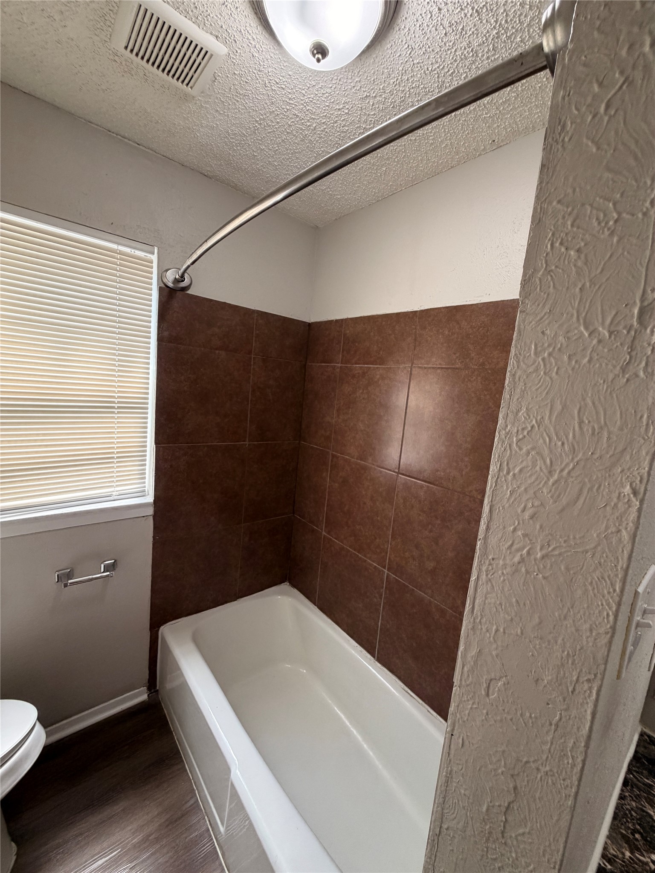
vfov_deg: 102.1
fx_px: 353
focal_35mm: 14
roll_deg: -5.6
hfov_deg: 85.7
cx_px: 328
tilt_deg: -7.0
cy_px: 436
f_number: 2.2
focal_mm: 2.22
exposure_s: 1/120
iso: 250
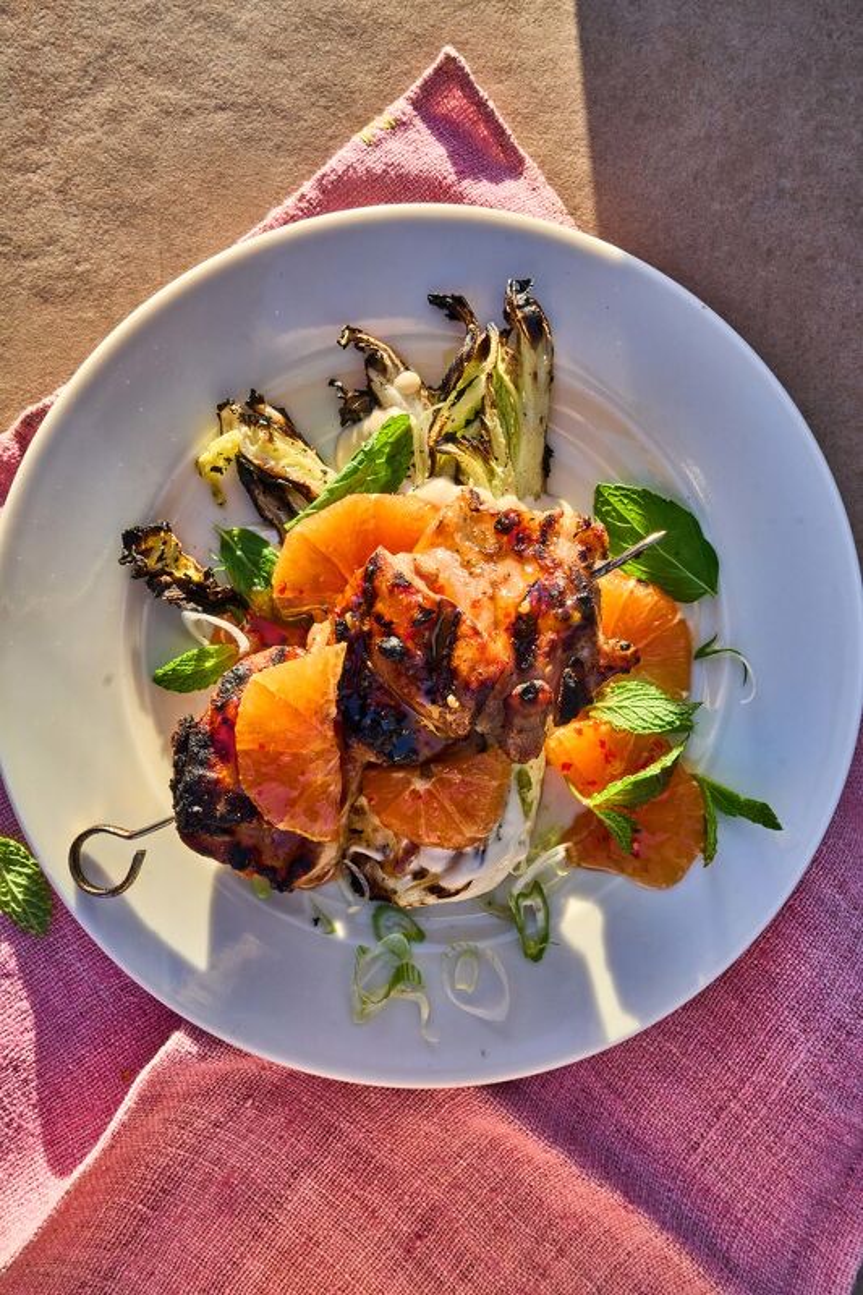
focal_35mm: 35
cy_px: 648
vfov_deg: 54.4
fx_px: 1259
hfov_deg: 37.8
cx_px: 432
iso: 400
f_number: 10
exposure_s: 1/100
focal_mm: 35
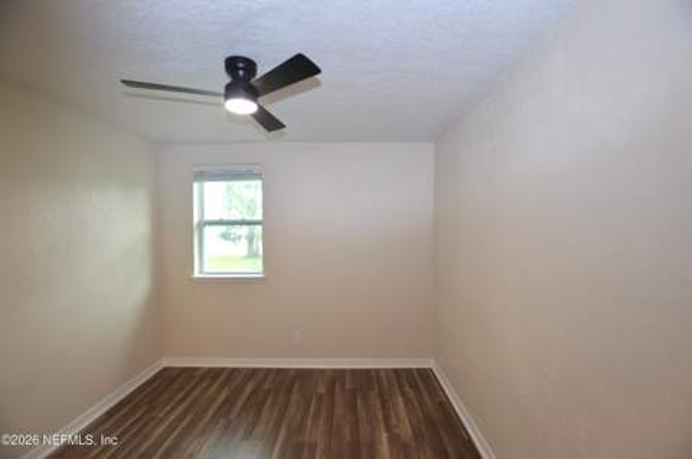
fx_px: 288
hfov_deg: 100.5
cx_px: 346
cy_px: 230
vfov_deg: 77.1
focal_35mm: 15
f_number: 4
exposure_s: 1/60
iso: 400
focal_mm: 10
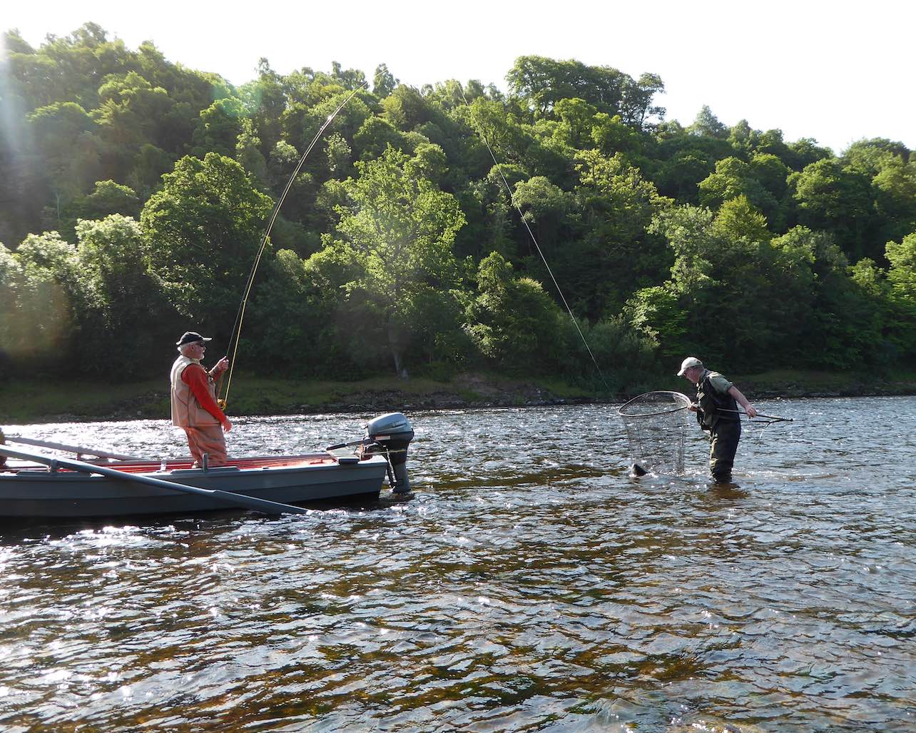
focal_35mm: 33
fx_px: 895
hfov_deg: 54.2
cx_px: 465
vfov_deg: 44.5
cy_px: 368
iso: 80
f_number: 3.5
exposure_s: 1/200
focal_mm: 5.4
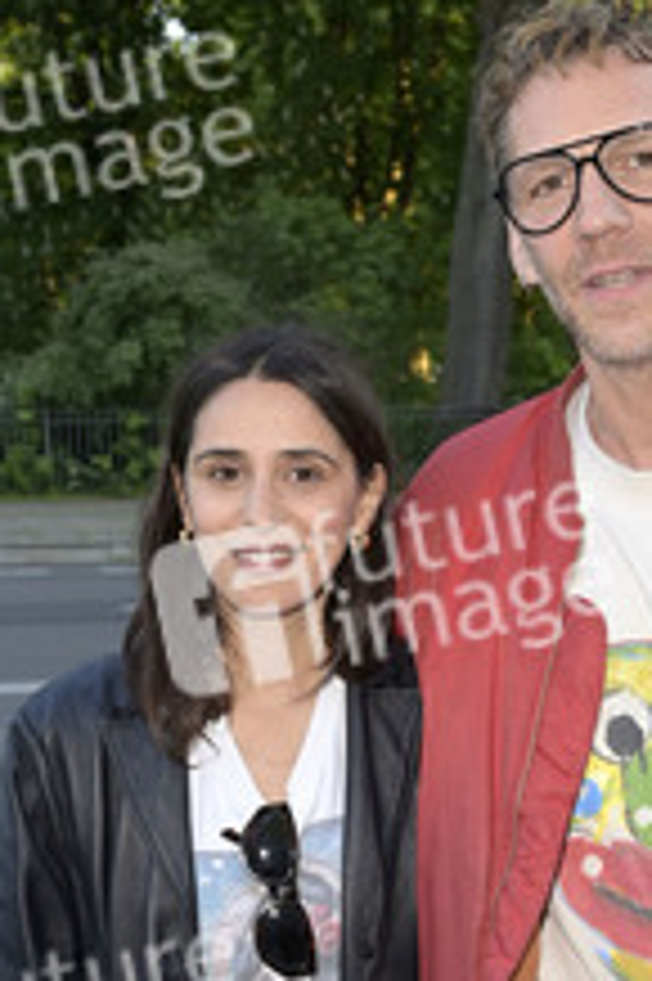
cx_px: 513
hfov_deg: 23.4
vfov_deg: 33.8
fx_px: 1551
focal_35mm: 57
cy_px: 814
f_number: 5.6
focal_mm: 31
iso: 640
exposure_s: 1/160
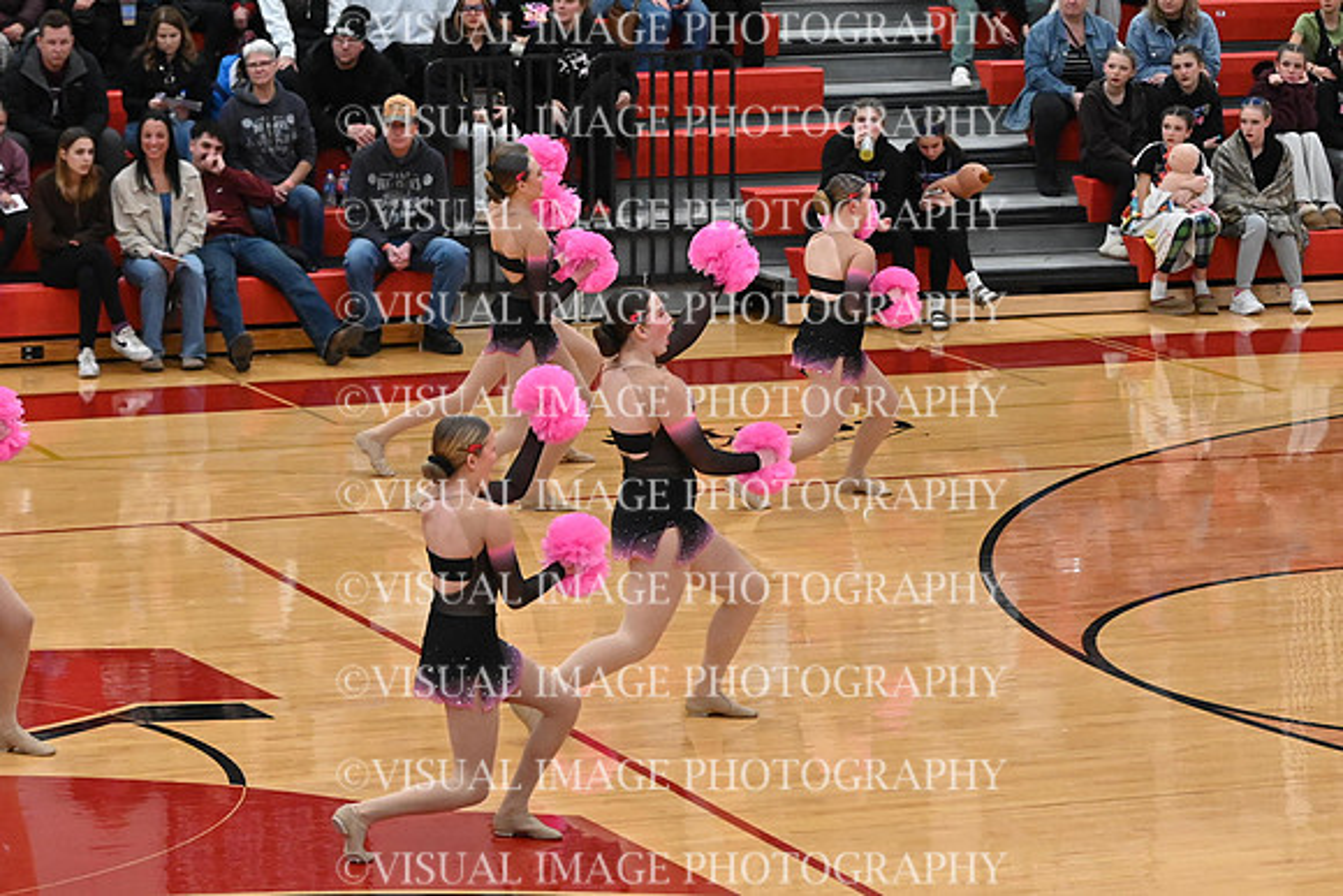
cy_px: 448
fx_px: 5485
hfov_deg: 14.0
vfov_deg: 9.3
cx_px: 672
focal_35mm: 147
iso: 8000
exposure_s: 1/400
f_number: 4
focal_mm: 98
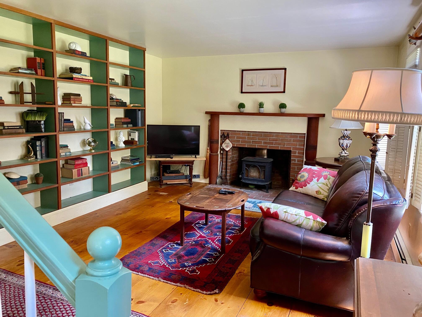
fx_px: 317
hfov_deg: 67.3
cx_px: 211
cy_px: 158
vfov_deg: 53.1
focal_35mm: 26
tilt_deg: -9.6
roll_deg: -1.3
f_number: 1.8
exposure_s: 1/60
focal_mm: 4.25
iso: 320
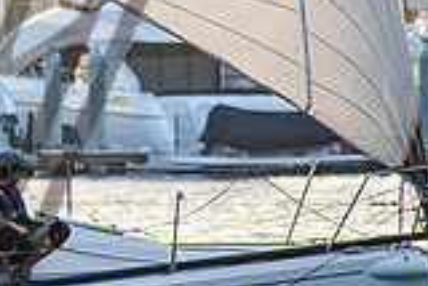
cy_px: 15
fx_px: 12947
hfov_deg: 1.9
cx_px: -193
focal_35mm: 1088
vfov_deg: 1.3
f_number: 5.6
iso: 800
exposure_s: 1/400
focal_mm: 200
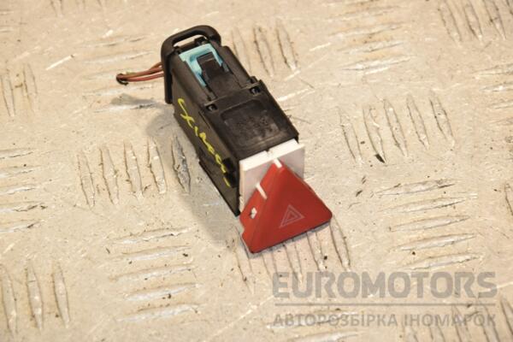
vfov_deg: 8.7
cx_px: 256
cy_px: 171
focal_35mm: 158
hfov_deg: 13.0
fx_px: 2244
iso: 800
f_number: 8
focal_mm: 105
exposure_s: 1/200
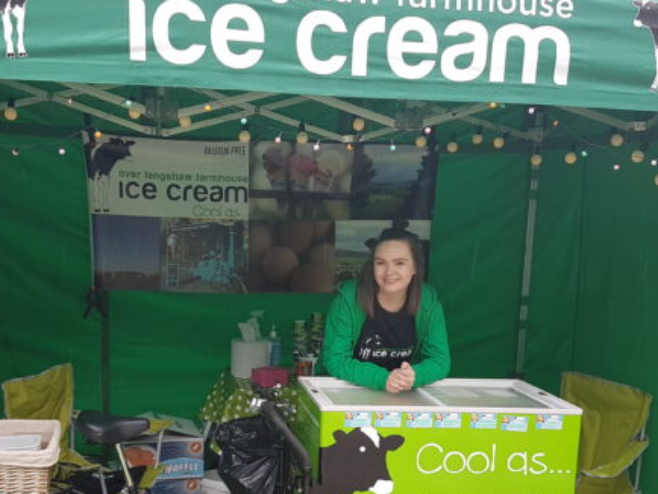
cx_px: 299
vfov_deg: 31.2
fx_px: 875
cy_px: 347
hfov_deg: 41.2
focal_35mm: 46
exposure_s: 1/169
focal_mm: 4.2
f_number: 1.7
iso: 40
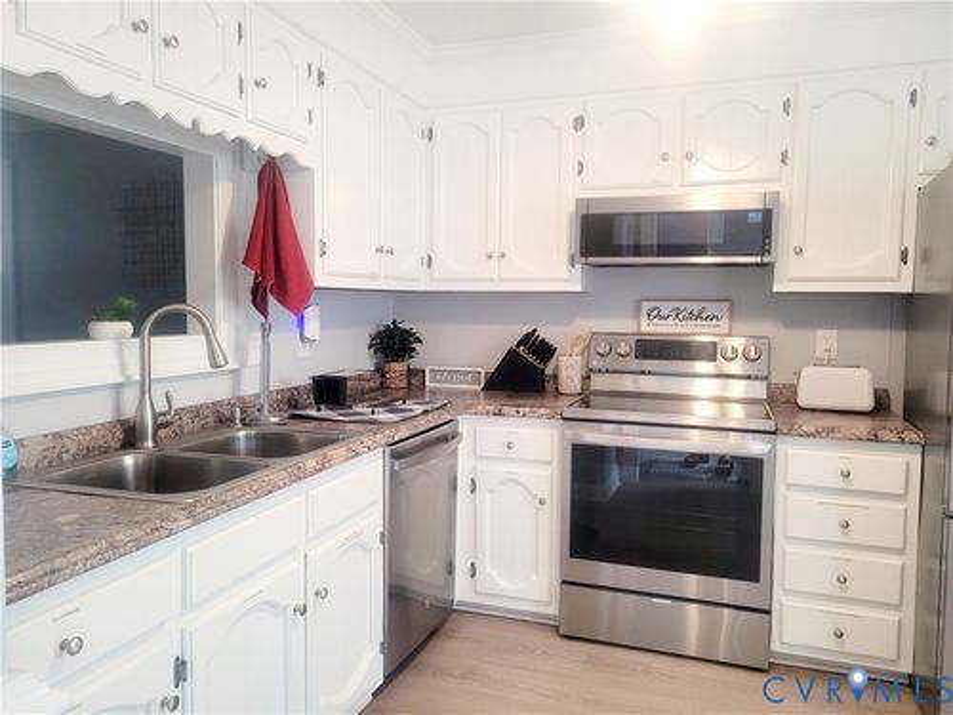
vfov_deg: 53.1
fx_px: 716
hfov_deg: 67.3
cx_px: 476
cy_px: 358
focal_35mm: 26
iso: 250
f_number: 1.8
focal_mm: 5.4
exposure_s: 1/120
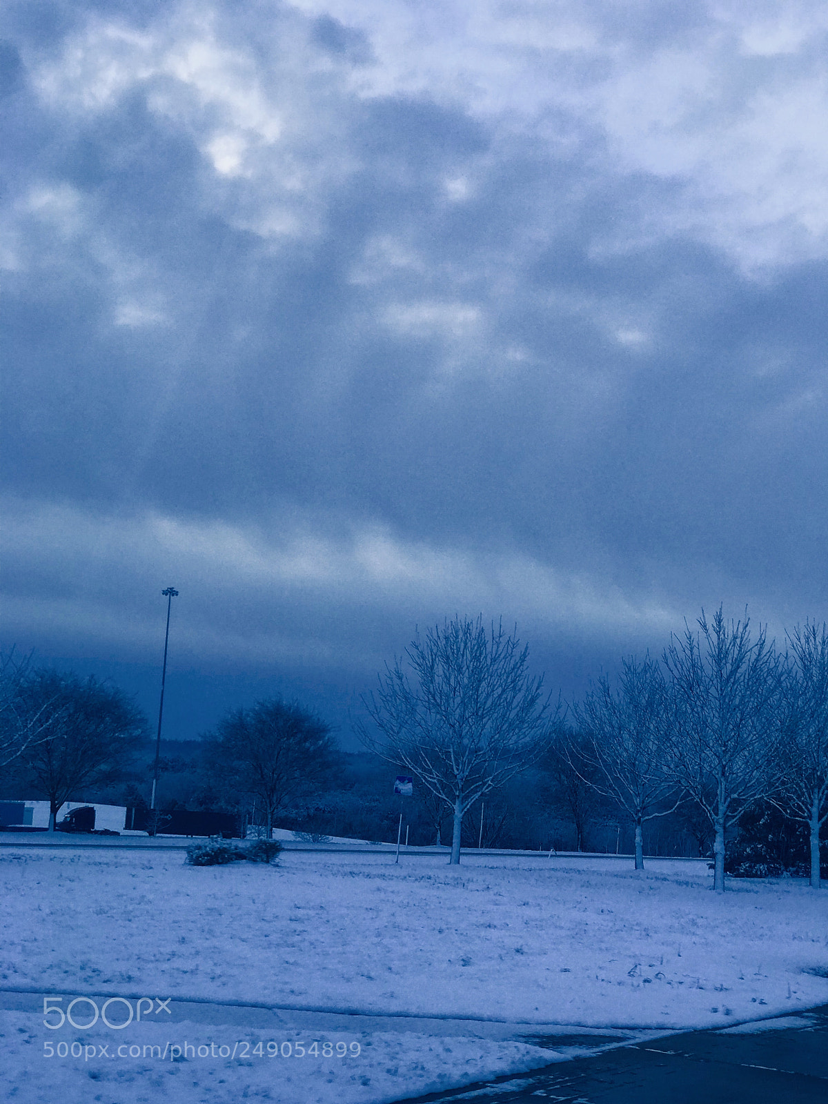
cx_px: 414
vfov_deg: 33.8
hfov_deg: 25.7
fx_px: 1818
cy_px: 552
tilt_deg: +10.5
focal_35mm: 57
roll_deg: -5.7
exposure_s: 1/60
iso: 25
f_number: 2.8
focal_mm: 6.6
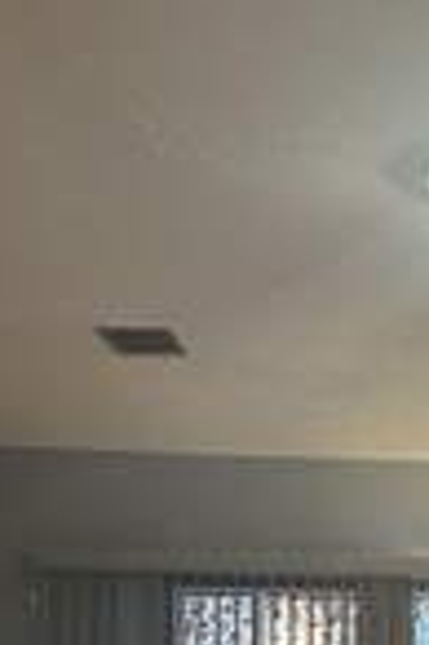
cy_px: 705
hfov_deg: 16.2
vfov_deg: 23.3
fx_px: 1469
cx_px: 447
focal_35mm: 82
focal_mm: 6.86
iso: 400
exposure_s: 1/60
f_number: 1.78
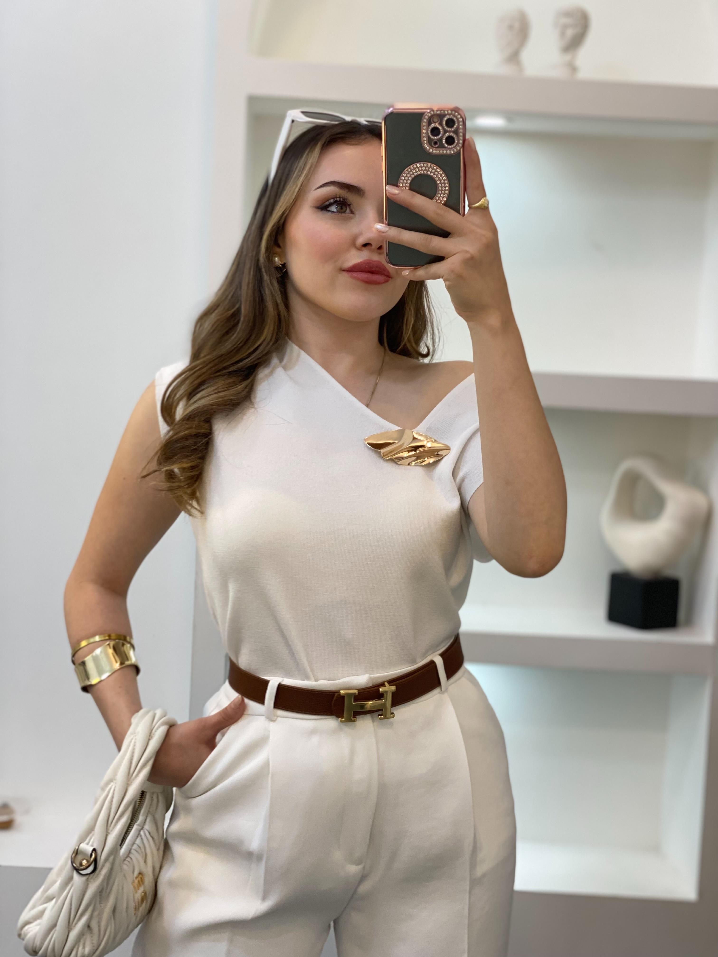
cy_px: 478
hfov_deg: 28.0
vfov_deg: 36.8
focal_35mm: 52
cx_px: 359
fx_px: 1438
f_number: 2
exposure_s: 1/122
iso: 80
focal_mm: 6
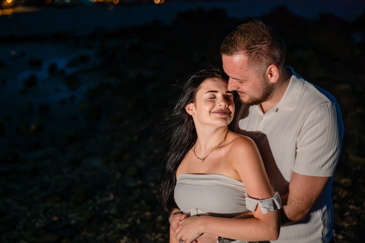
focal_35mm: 52
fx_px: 529
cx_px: 178
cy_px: 121
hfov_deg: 38.0
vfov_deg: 25.9
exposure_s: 1/320
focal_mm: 50
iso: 6400
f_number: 2.2
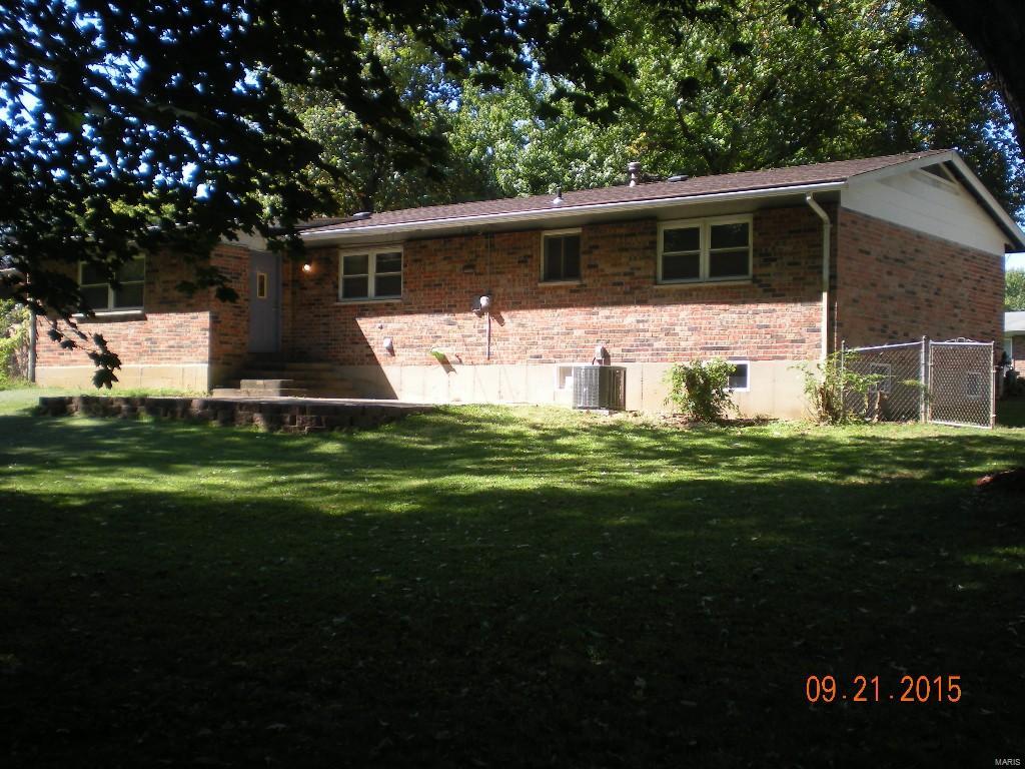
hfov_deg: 42.9
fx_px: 1303
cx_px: 512
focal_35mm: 44
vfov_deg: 32.9
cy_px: 384
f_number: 3.5
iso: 64
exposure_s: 1/199
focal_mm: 7.4
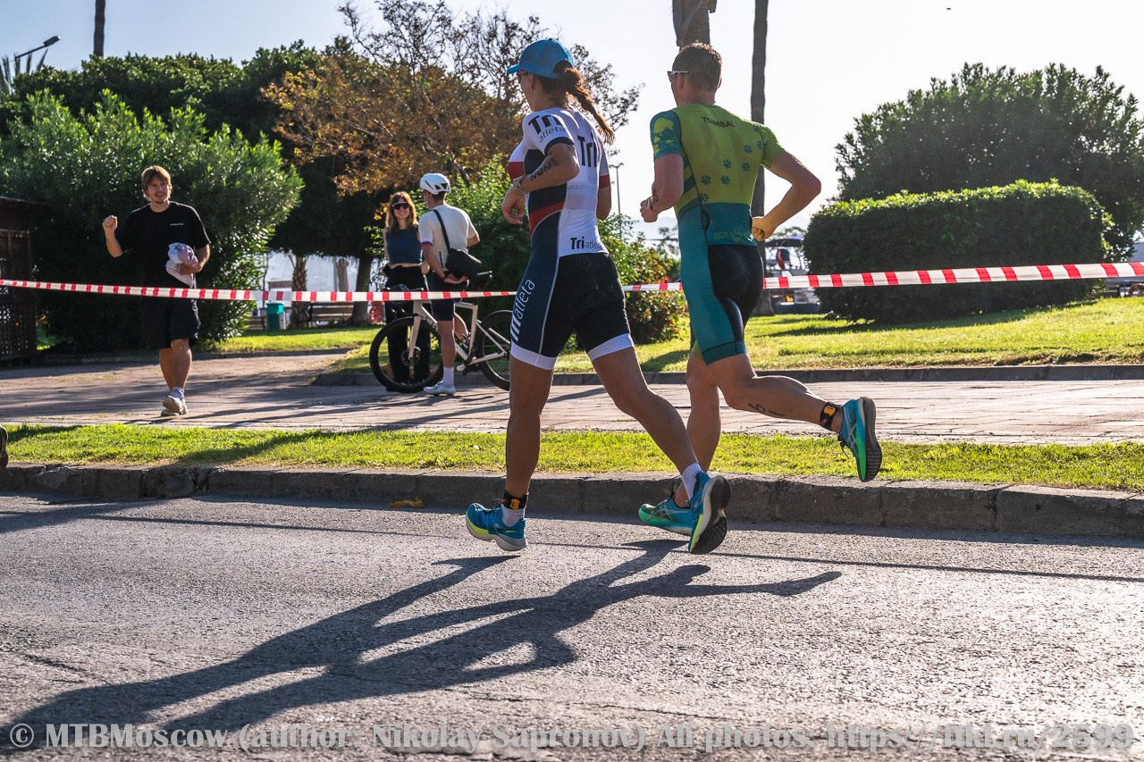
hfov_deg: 26.7
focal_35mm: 76
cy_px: 381
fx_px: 2415
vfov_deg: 17.9
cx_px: 572
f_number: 8
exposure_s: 1/1250
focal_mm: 76
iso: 320
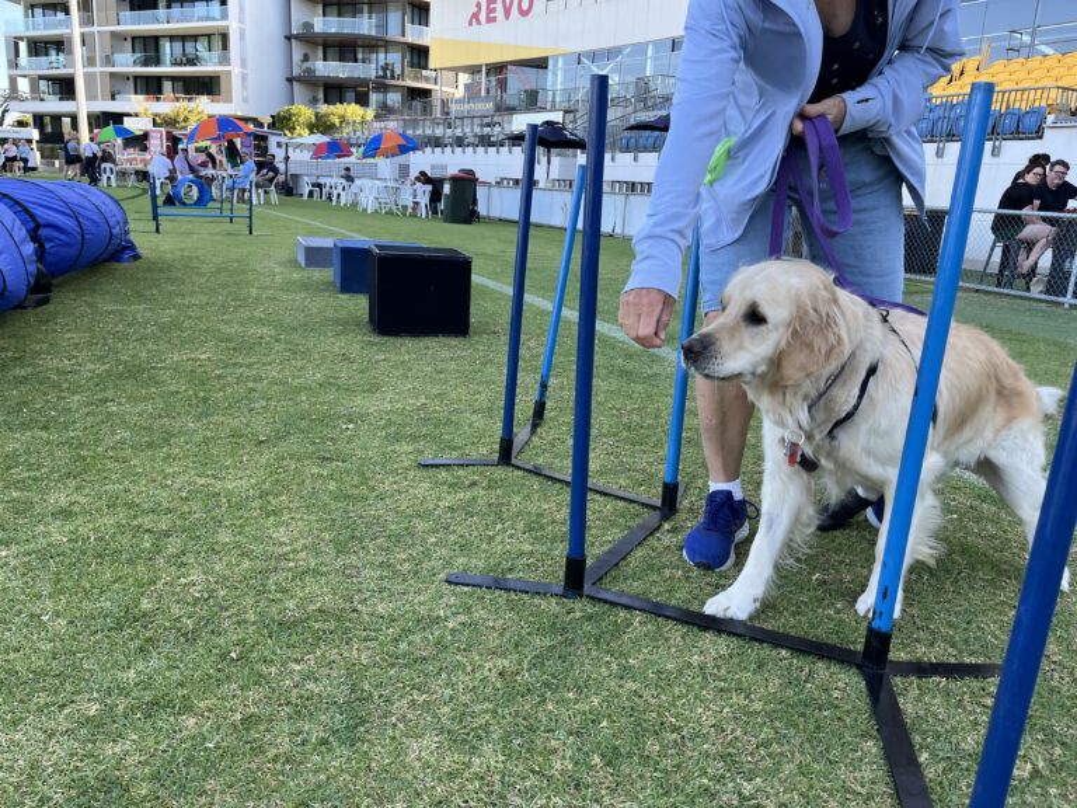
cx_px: 538
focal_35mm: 26
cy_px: 404
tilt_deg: -14.4
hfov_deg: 67.3
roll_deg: -3.9
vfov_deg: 53.1
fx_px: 809
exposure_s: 1/329
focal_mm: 5.1
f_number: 1.6
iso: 50
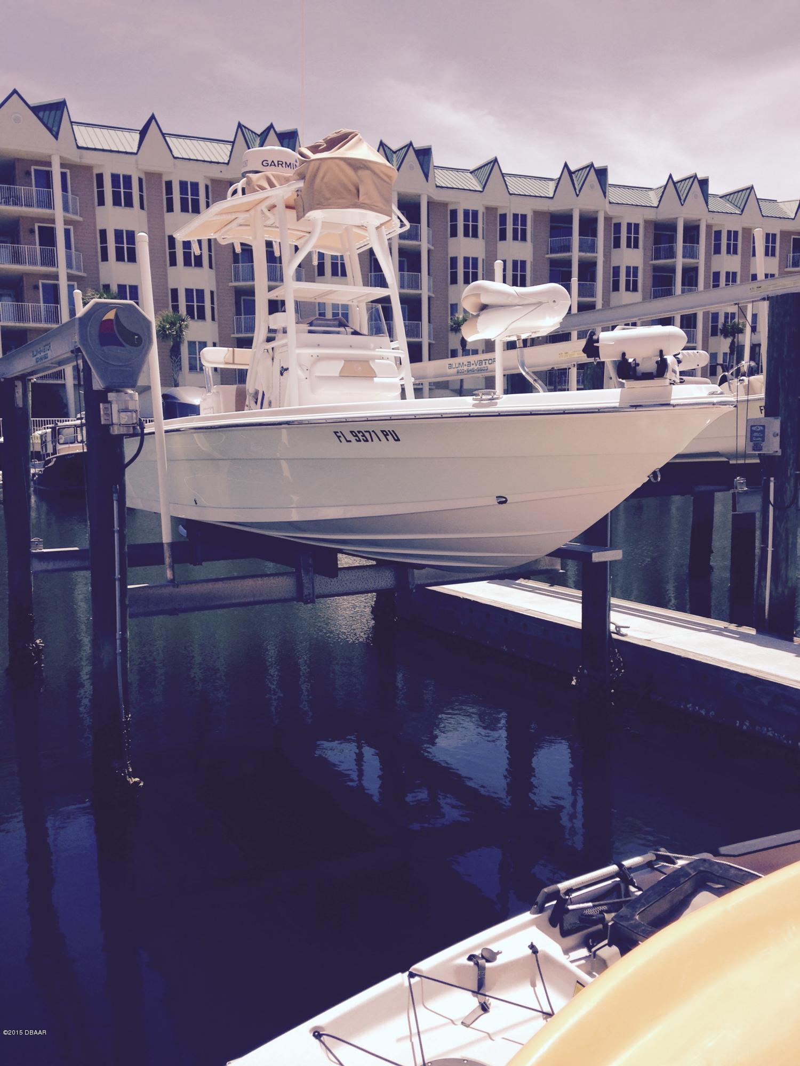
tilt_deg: -6.4
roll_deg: +1.0
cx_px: 400
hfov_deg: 42.9
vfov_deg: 55.4
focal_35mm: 33
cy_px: 533
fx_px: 1017
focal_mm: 4.12
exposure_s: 1/1938
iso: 50
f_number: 2.4
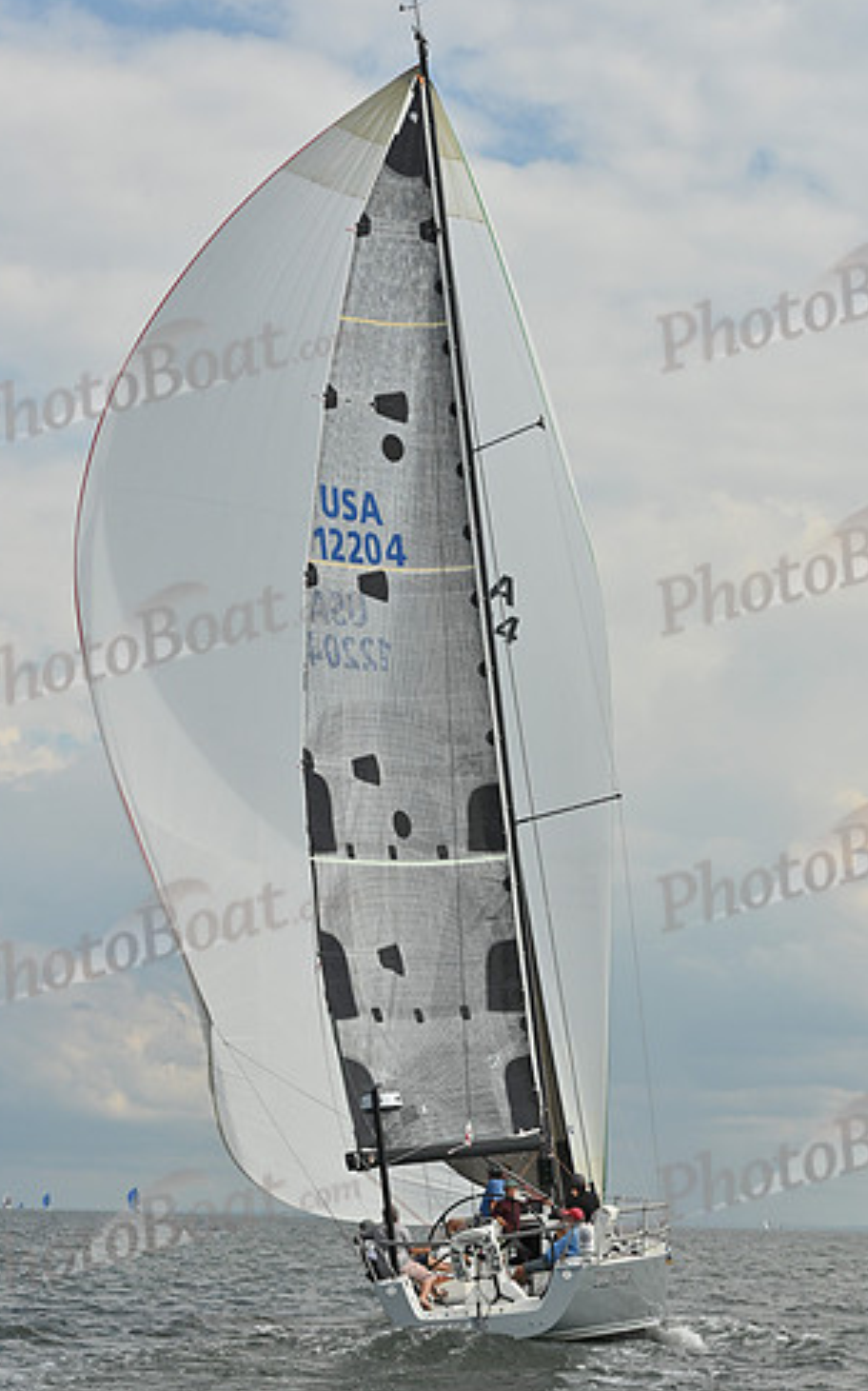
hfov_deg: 15.3
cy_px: 751
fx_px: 3220
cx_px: 510
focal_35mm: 85
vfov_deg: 24.4
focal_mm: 70
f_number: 8
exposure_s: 1/1600
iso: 320
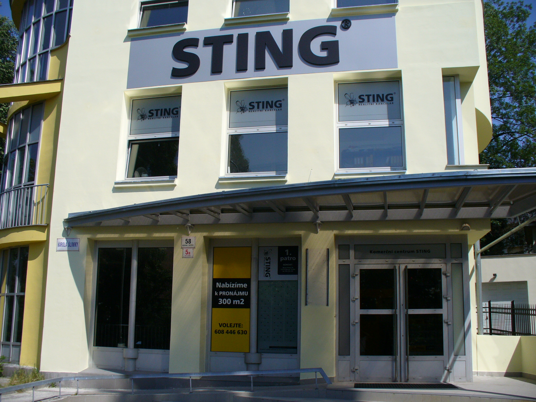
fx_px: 573
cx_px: 268
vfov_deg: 38.7
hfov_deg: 50.1
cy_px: 201
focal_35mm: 37
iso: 80
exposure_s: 1/500
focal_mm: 6.1
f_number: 5.6
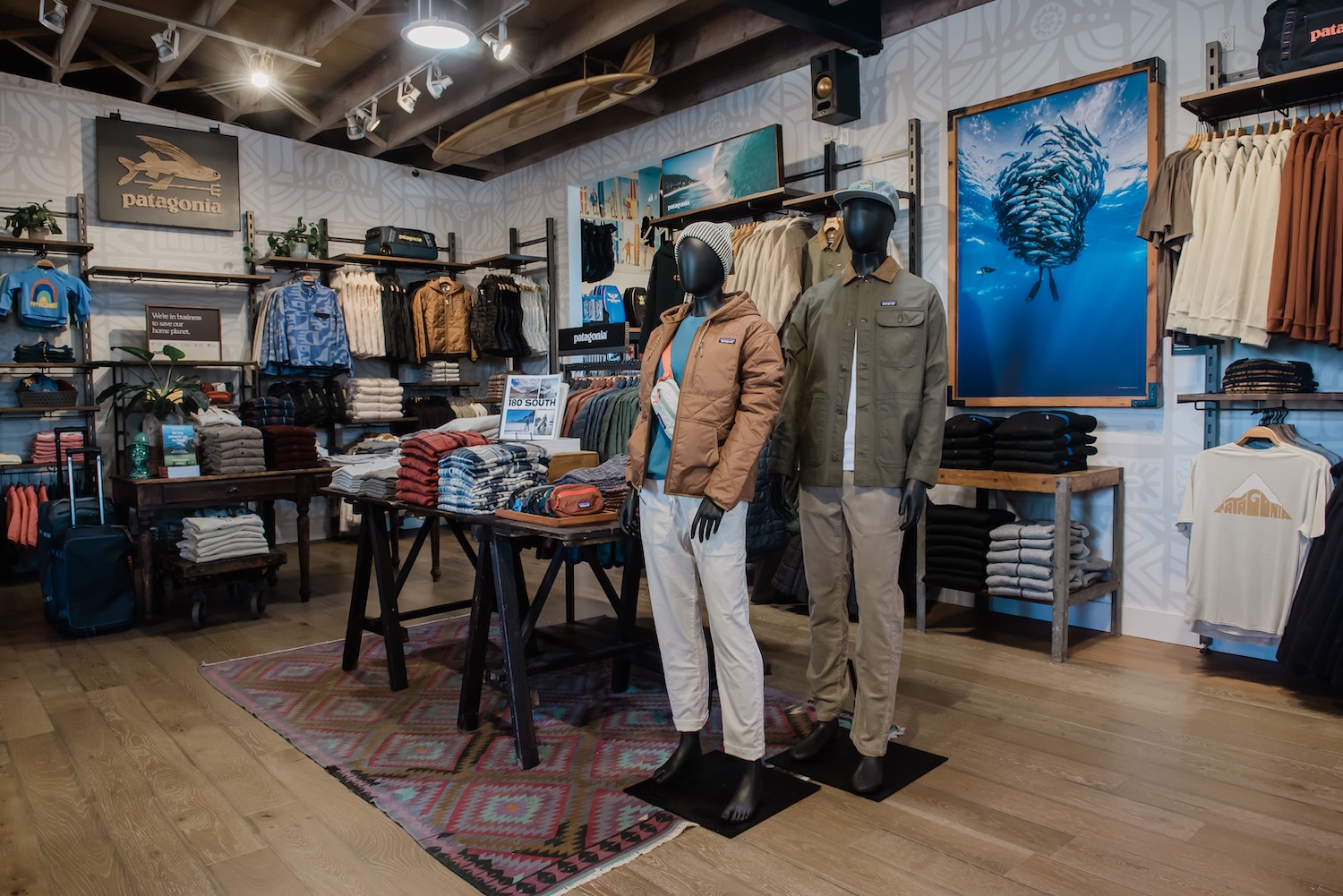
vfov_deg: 53.2
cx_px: 672
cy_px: 448
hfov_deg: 73.7
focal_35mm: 24
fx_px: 896
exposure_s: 1/20
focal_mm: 24
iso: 800
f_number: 11
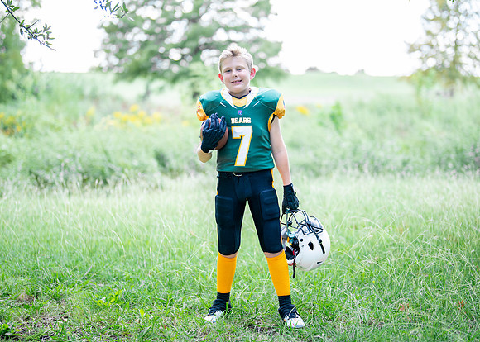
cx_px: 258
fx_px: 814
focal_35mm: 60
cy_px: 168
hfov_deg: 32.8
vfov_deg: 23.8
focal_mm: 50
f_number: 1.2
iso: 320
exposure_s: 1/1250
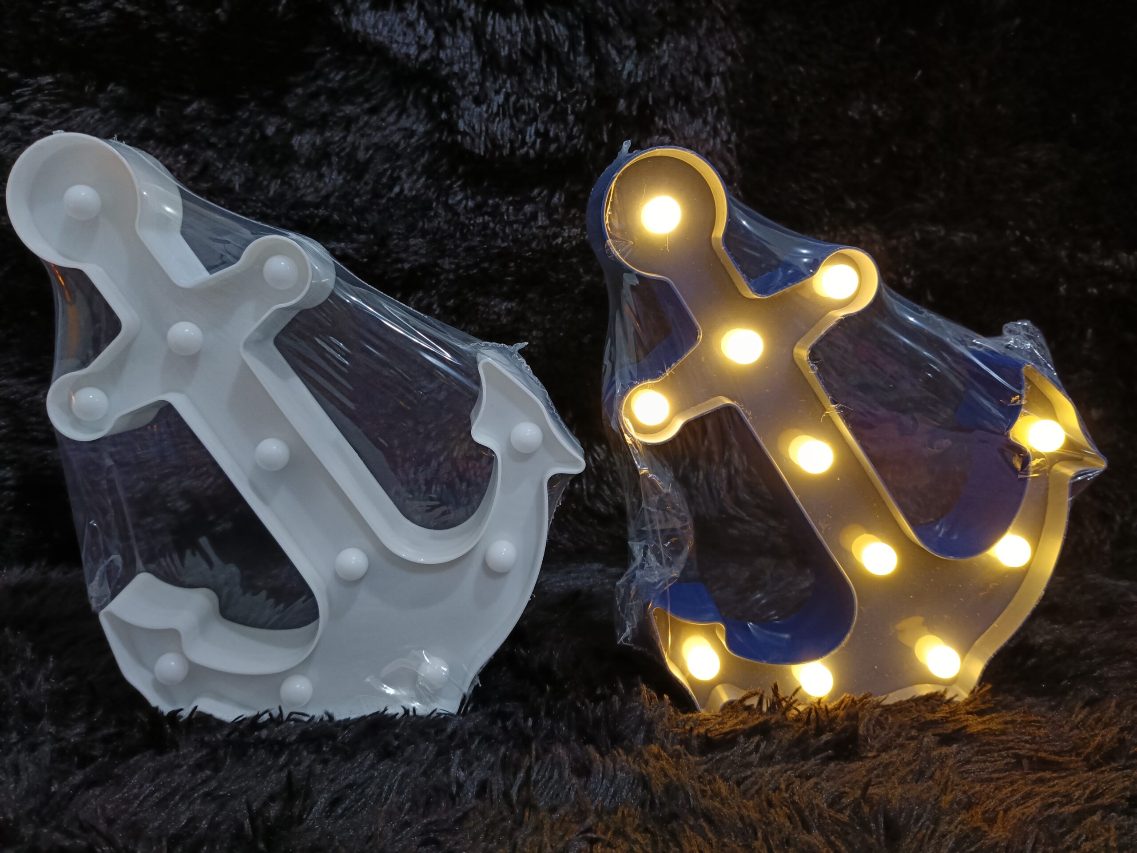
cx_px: 568
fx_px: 854
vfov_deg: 53.1
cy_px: 426
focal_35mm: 26
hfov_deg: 67.3
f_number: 1.8
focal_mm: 4.84
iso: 1000
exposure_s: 1/33.3
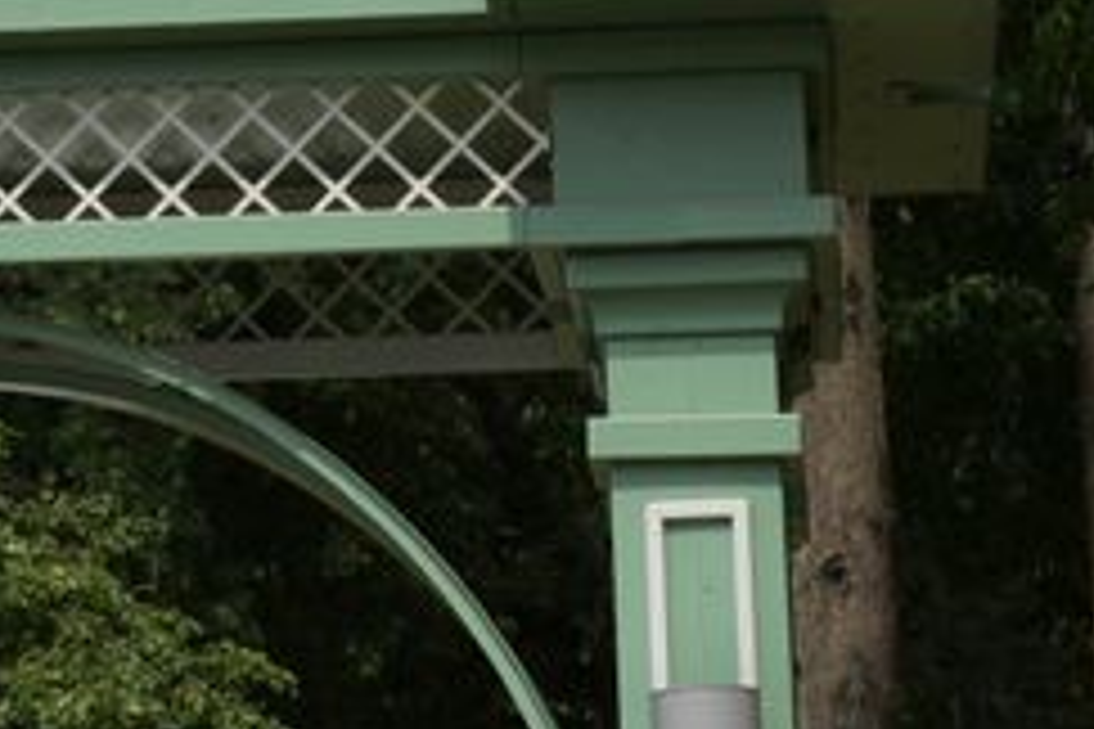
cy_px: 4
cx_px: -245
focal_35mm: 187
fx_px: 5682
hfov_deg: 10.8
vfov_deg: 7.3
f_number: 14
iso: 160
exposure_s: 1/250
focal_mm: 65
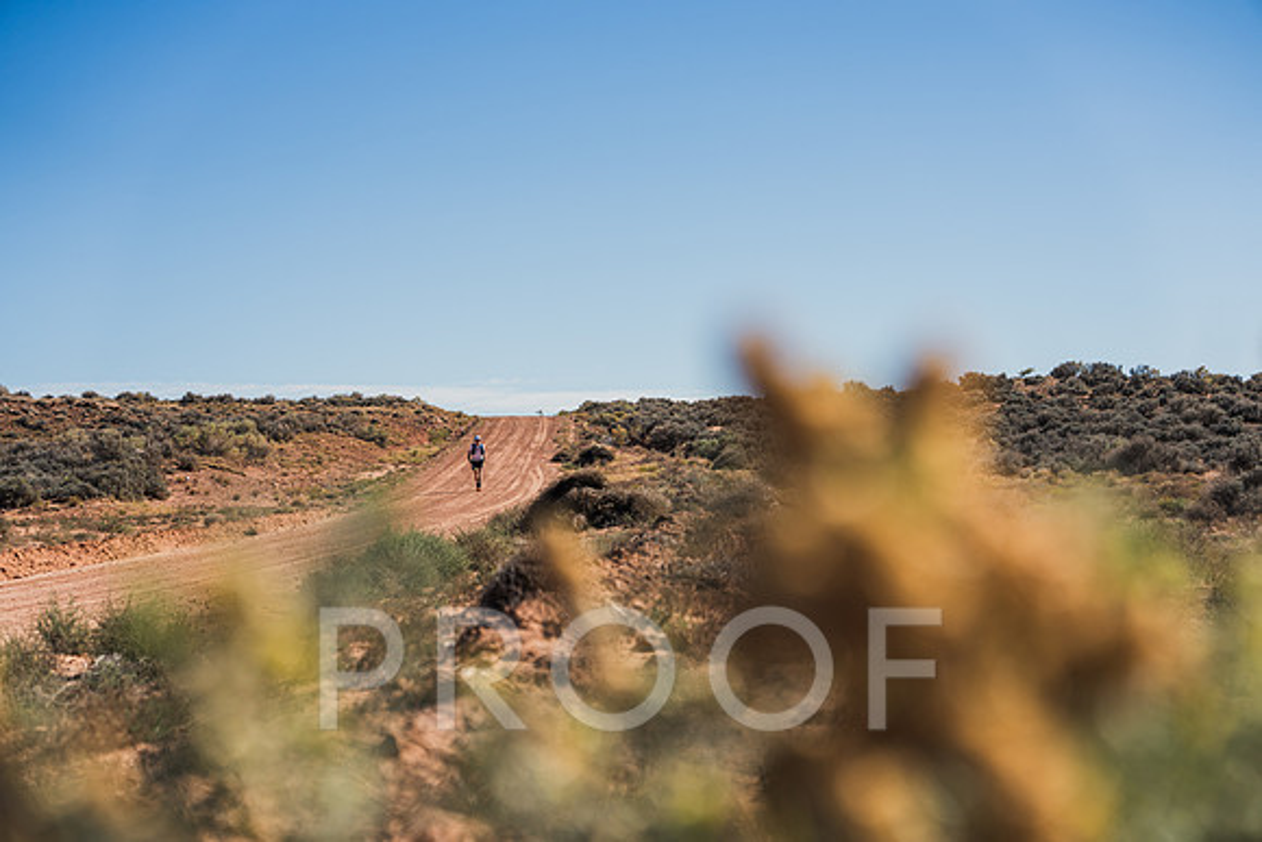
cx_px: 631
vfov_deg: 18.4
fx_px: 2595
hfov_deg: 27.3
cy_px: 421
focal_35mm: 74
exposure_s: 1/4000
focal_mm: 74
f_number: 2.8
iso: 100
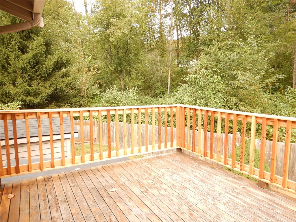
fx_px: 205
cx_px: 148
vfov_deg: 56.8
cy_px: 111
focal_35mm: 24
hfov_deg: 71.6
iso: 125
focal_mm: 4.3
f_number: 2.8
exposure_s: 1/160
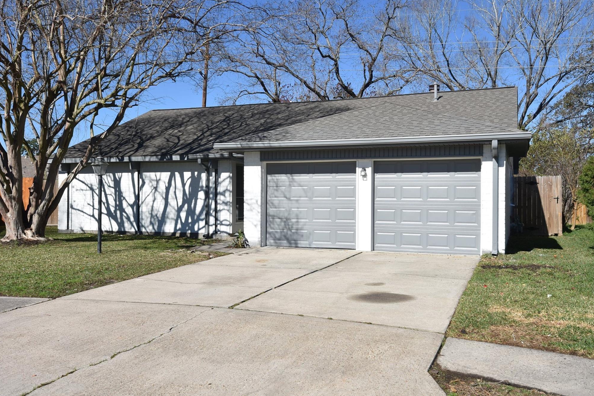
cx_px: 294
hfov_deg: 55.8
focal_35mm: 34
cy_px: 196
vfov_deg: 38.9
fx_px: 561
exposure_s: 1/250
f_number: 9
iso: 100
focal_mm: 22
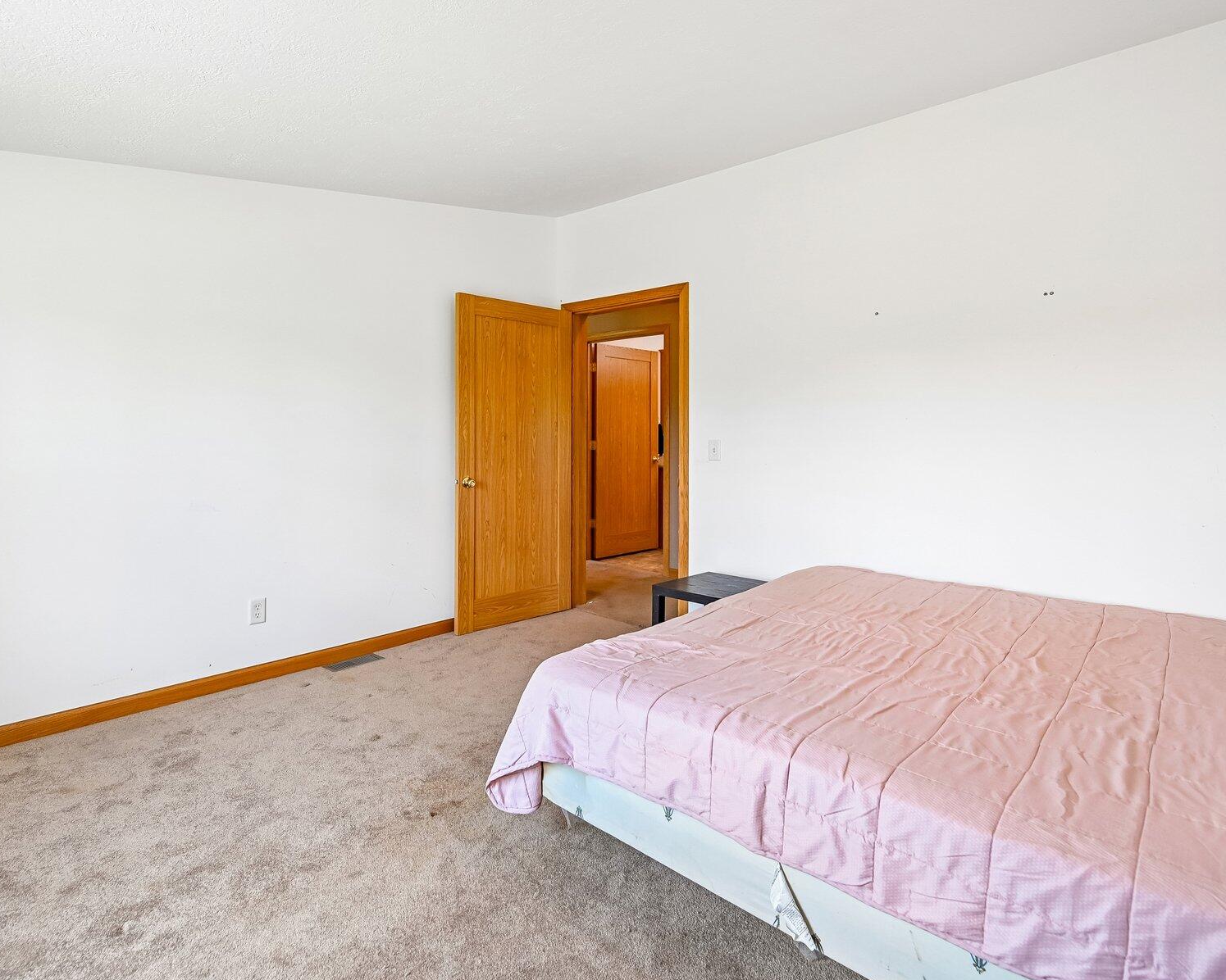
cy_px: 440
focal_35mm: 18
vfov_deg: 73.6
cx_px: 583
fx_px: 653
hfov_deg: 86.3
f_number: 4
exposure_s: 1/90
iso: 400
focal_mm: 14
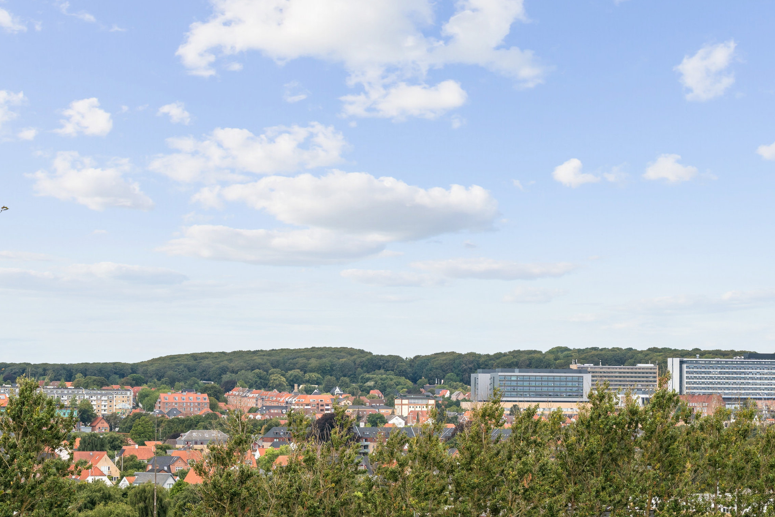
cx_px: 498
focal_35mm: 108
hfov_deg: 18.9
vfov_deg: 12.7
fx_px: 2325
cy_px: 230
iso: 400
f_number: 10
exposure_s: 1/640
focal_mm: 82
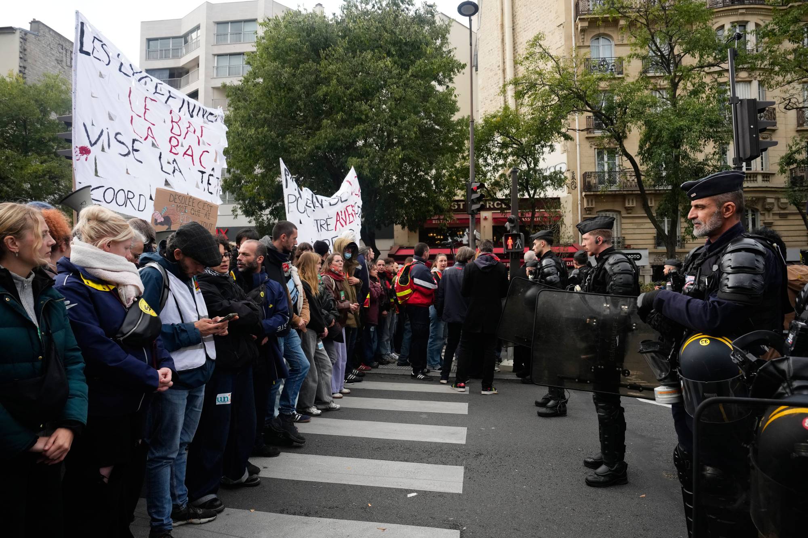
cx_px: 404
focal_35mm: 24
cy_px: 269
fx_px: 539
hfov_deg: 73.7
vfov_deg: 53.1
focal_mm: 24
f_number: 7.1
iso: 1000
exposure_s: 1/640
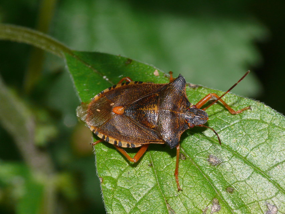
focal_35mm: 221
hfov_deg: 9.0
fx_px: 1820
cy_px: 107
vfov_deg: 6.7
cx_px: 142
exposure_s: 1/125
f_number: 11
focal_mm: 46.8
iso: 200
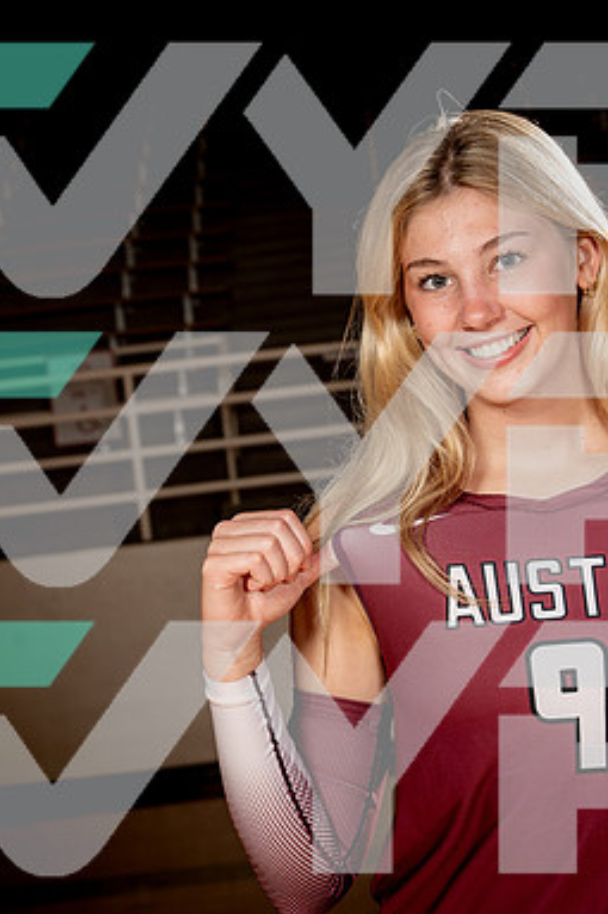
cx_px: 460
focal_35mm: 106
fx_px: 2688
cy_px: 459
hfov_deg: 12.9
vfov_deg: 19.3
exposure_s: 1/250
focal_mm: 70
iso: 100
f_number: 8
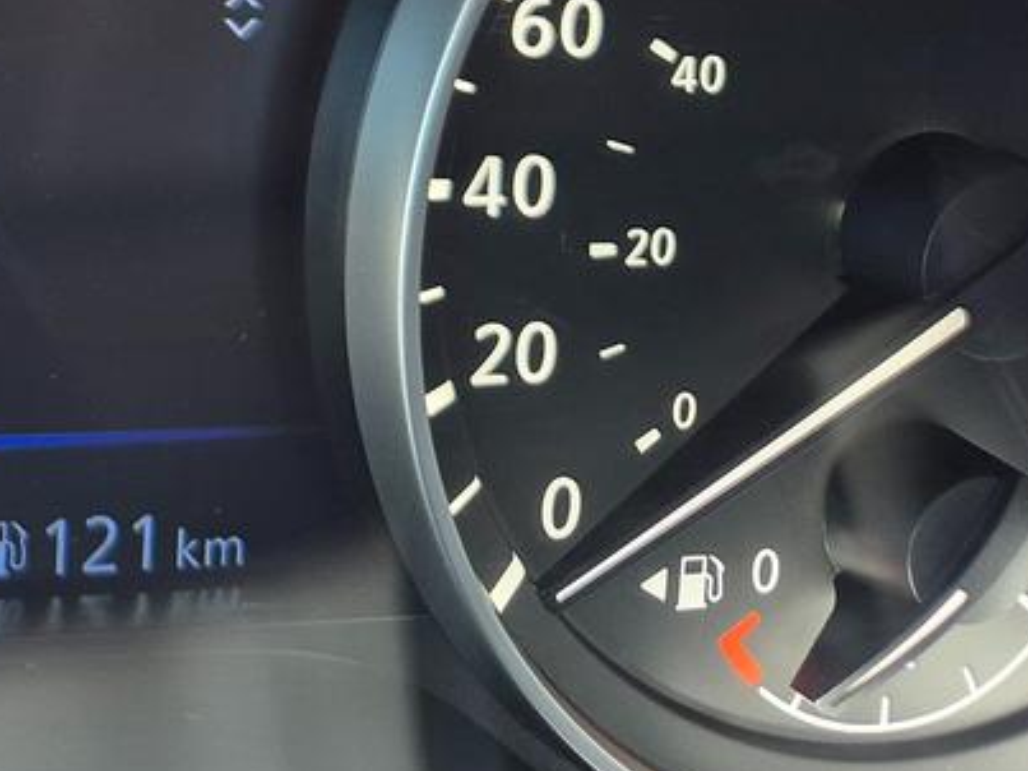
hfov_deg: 22.3
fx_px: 2167
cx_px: -485
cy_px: -419
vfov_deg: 17.8
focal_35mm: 73
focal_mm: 5.4
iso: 100
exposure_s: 1/50
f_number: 1.8
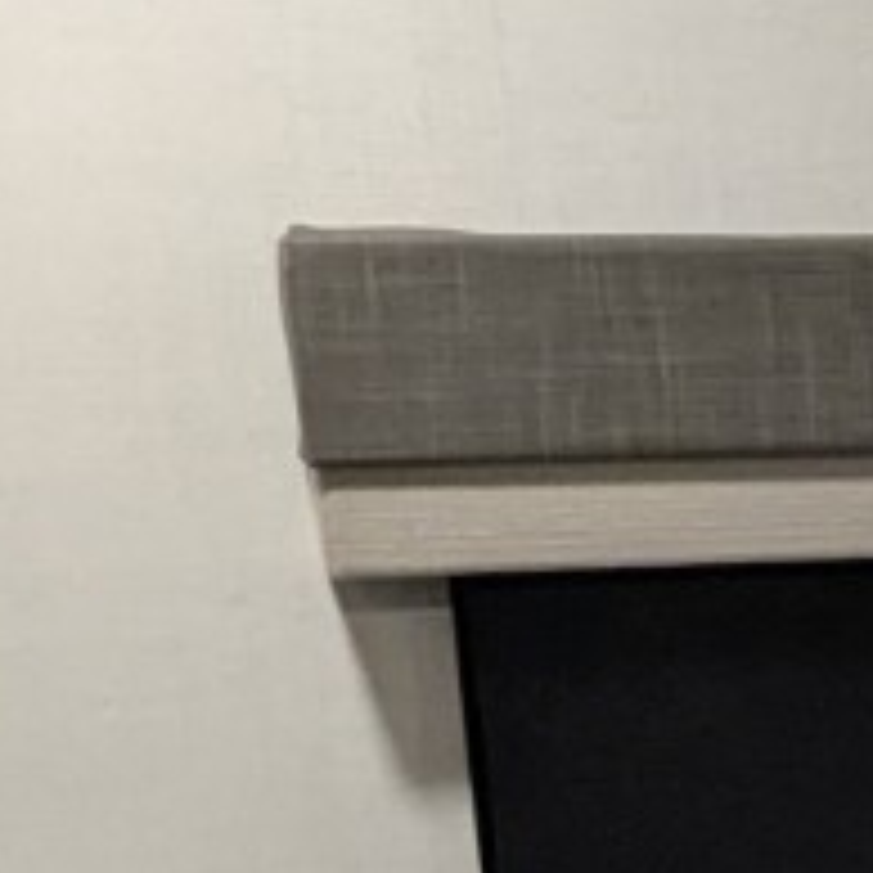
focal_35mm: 102
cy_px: 1012
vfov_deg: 16.4
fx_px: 2910
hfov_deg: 13.5
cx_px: 1946
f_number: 2.2
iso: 259
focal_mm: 2.35
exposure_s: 1/102
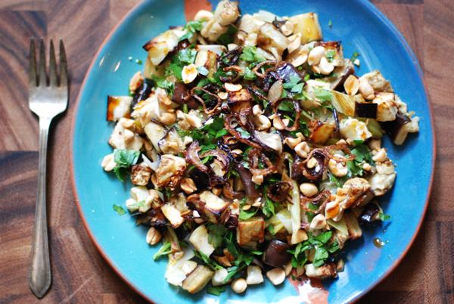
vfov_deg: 18.2
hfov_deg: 27.0
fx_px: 947
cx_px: 227
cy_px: 152
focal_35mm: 75
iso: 800
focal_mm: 50
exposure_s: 1/100
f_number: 1.6
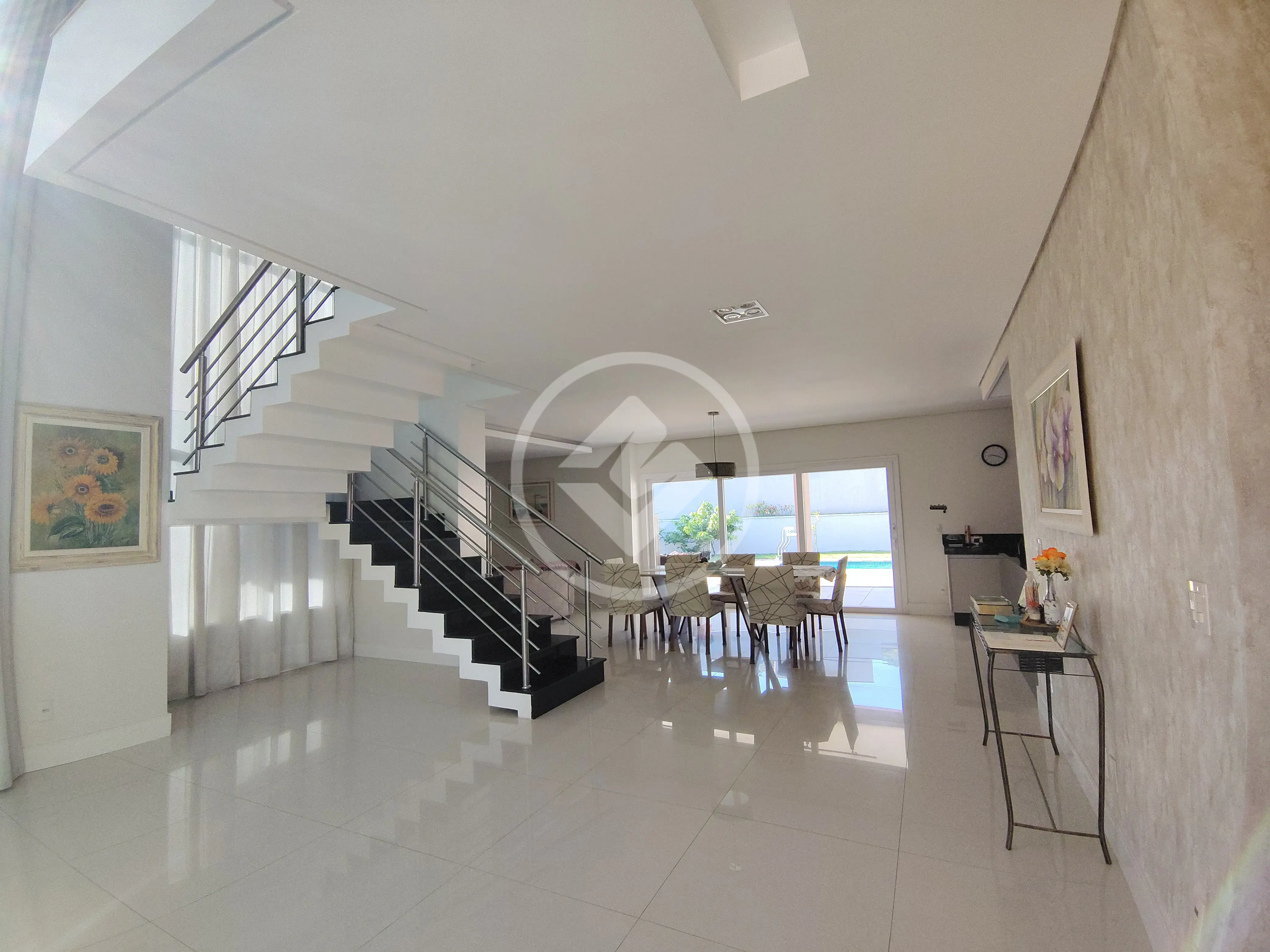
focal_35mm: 16
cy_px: 476
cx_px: 635
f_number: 2.2
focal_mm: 2.13
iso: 112
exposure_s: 1/120
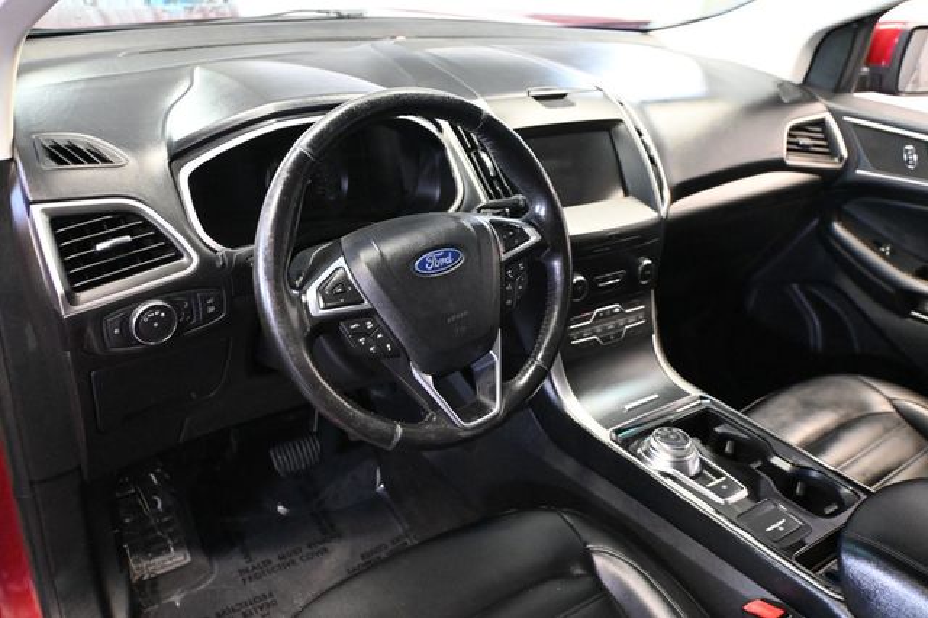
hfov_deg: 60.7
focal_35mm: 31
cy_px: 309
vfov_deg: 42.6
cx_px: 464
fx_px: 792
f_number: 3.8
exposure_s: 1/60
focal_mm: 20.5
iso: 8000
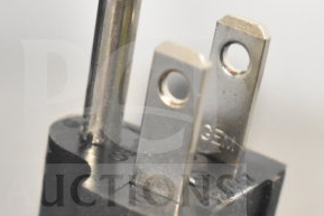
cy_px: 128
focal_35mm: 174
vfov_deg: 7.9
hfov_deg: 11.8
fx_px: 1567
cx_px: 120
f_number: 5.6
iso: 9000
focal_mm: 55
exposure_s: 1/100
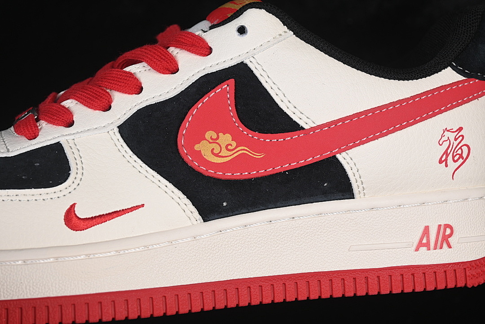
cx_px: 242
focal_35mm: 75
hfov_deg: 27.0
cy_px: 162
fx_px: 1010
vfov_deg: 18.2
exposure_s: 1/80
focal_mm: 50
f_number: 7.1
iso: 160
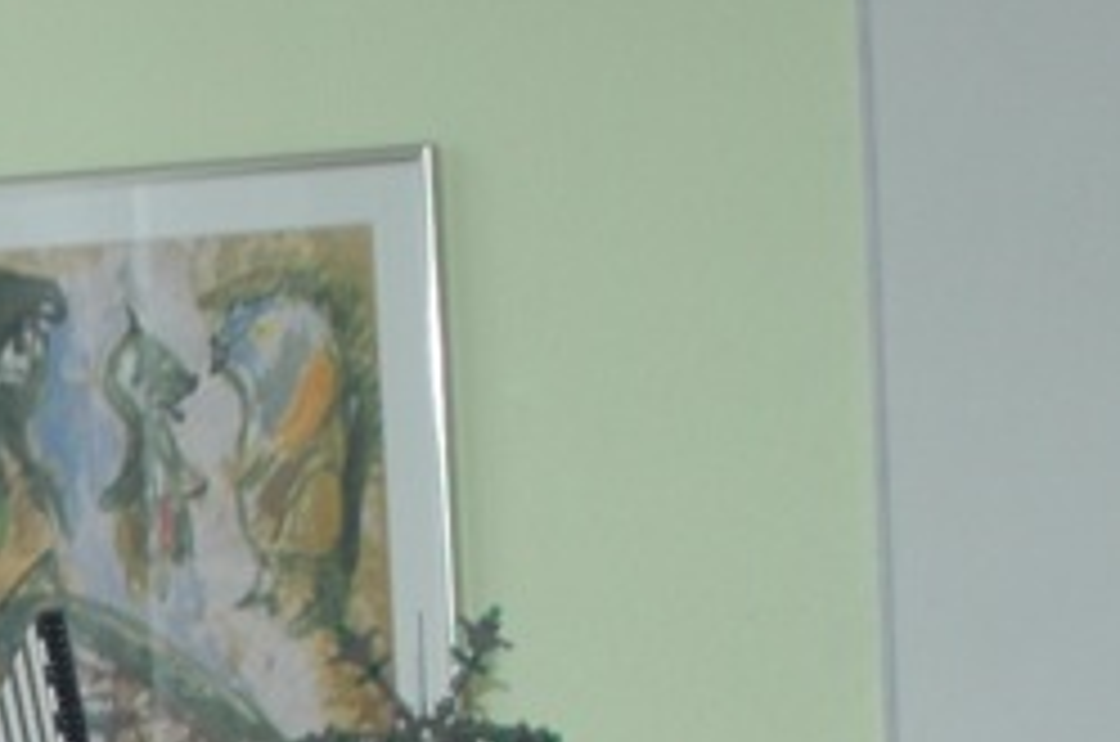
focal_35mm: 216
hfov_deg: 9.4
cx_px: -261
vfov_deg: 6.2
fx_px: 6707
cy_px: 1383
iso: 200
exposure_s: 1/60
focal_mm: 28
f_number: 2.8
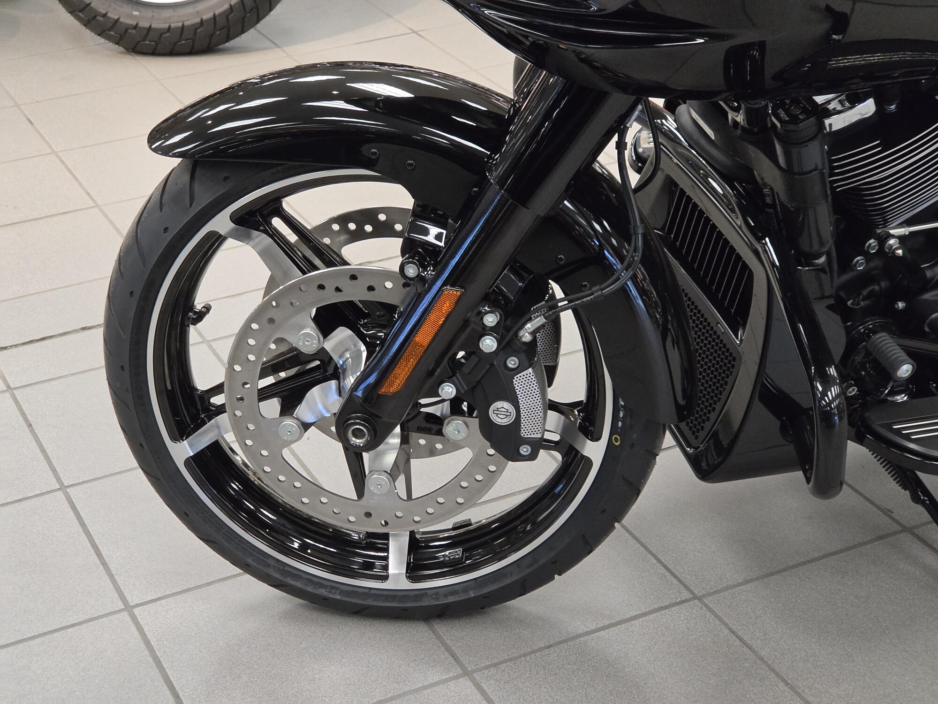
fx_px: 1870
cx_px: 469
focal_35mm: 69
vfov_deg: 21.3
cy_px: 352
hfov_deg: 28.2
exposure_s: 1/120
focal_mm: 7
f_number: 2.4
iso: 400
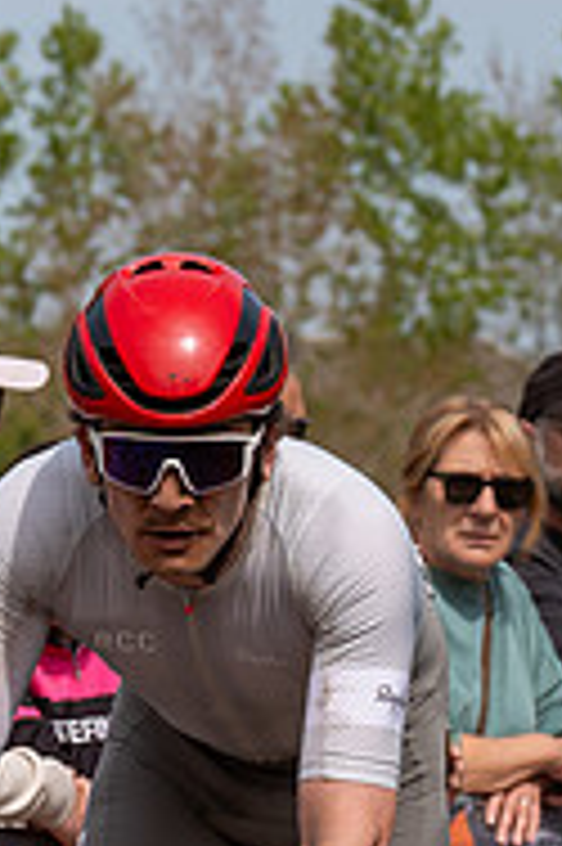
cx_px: 199
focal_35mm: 356
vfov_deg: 5.8
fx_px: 8351
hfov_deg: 3.9
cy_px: 531
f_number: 5
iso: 125
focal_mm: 70
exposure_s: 1/1000
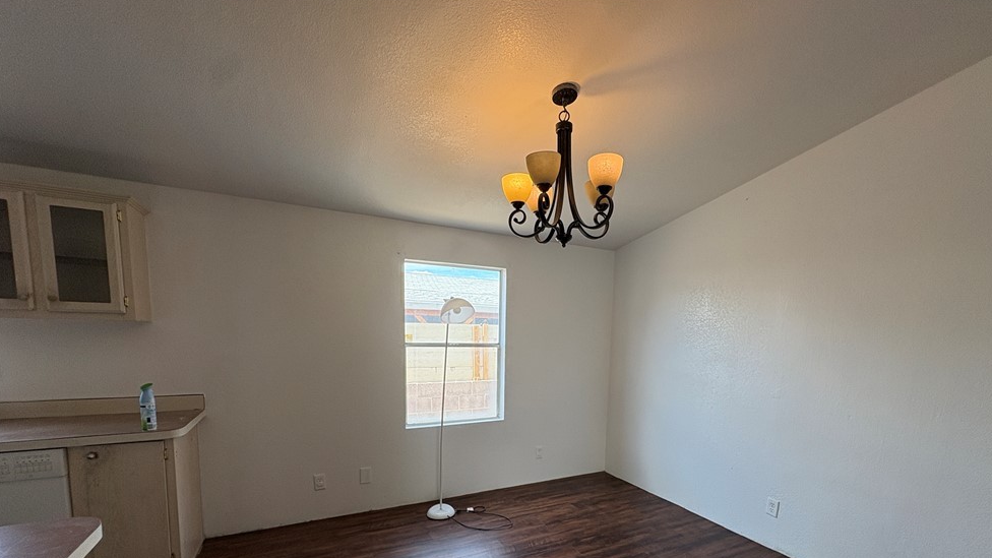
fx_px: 421
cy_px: 383
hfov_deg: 99.3
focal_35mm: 16
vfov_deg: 64.9
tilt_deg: -6.3
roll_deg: -2.0
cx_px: 514
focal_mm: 2.22
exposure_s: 1/137
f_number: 2.2
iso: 80
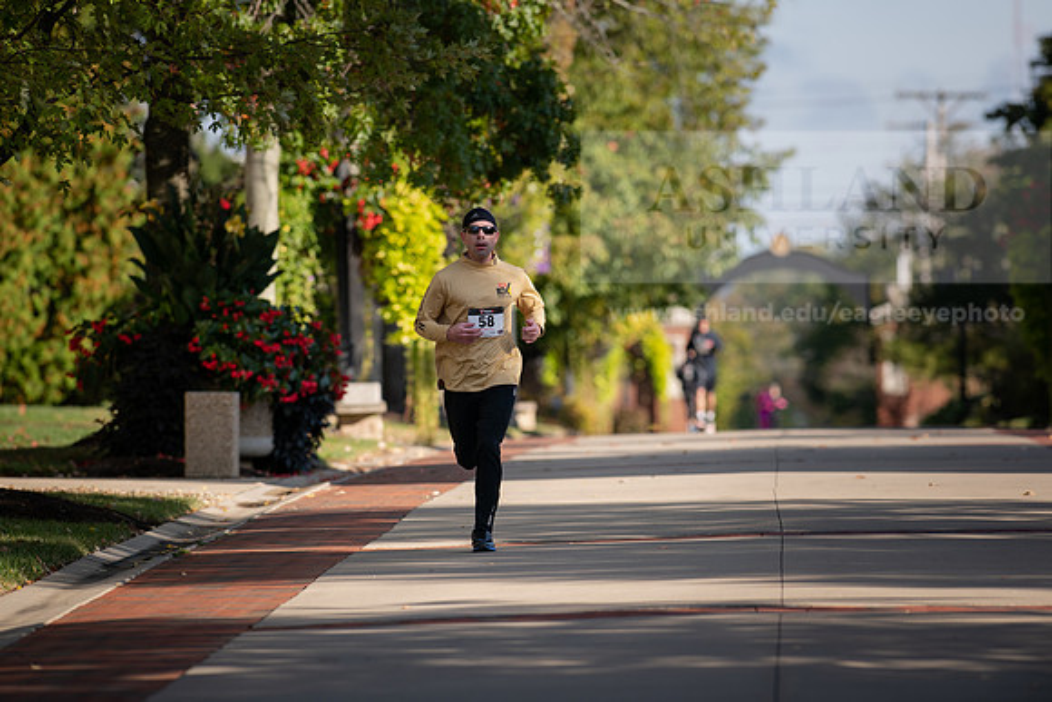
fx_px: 8768
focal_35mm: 300
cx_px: 526
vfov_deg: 4.6
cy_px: 351
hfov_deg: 6.9
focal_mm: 300
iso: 200
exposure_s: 1/800
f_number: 4.5
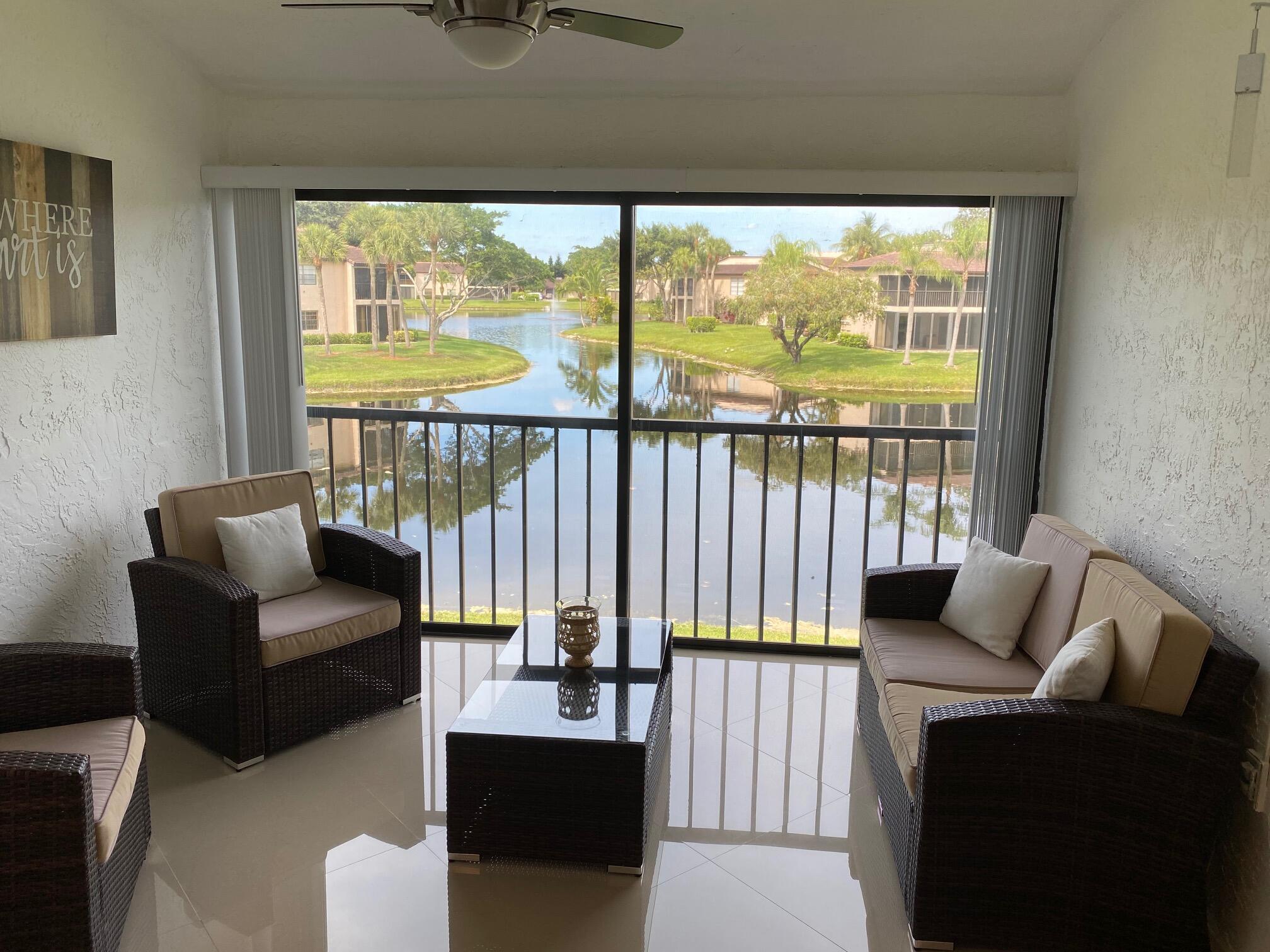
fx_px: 954
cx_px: 635
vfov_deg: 53.1
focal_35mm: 26
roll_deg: -0.5
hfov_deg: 67.3
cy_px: 476
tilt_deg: -9.3
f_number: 1.8
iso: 32
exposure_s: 1/334
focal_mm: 4.25
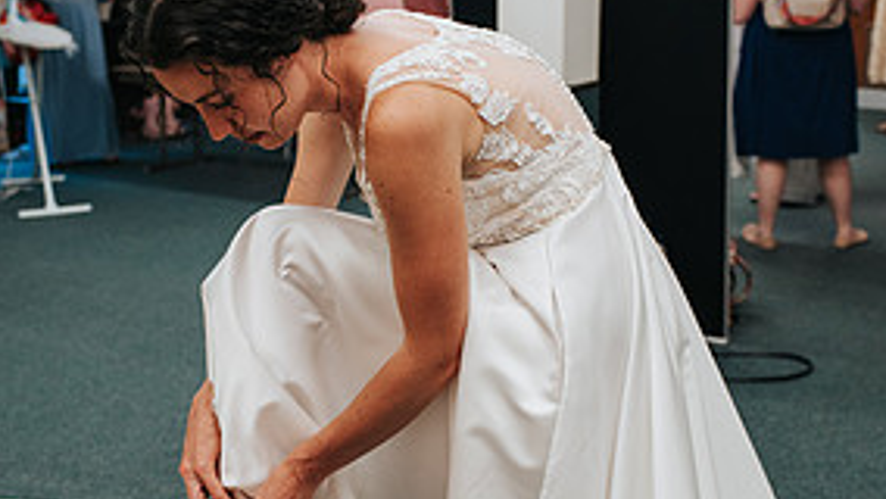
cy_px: 356
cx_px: 437
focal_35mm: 58
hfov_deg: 36.0
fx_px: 1363
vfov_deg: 20.6
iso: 900
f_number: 3.2
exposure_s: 1/125
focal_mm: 35
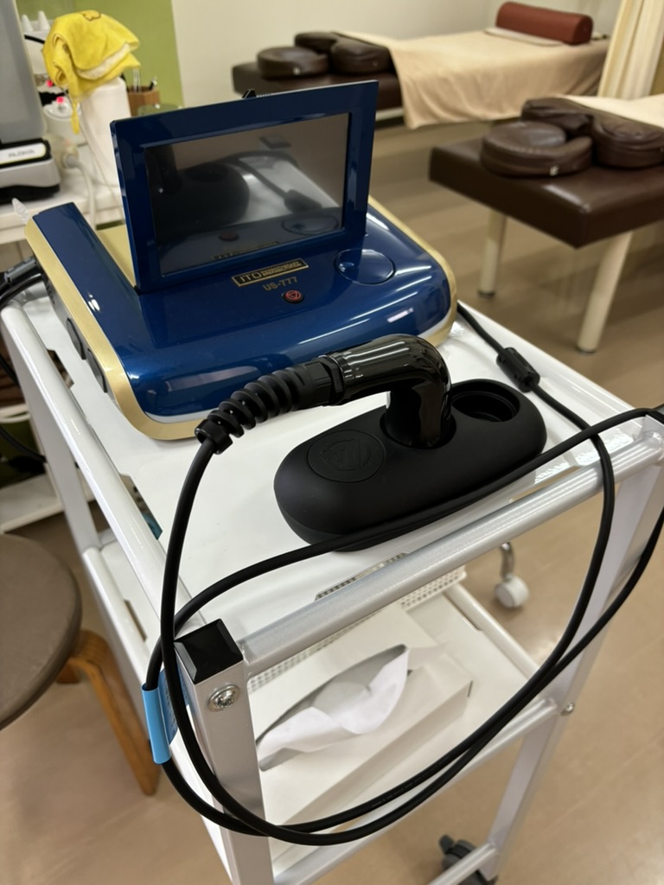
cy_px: 442
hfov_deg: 53.1
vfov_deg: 67.3
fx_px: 665
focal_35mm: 26
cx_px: 332
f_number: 1.6
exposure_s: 1/60
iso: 80
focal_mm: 5.96
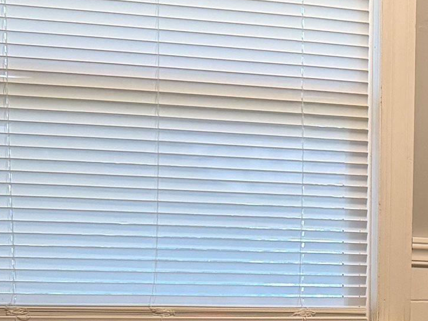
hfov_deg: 18.0
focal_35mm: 101
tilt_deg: -10.1
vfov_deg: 14.2
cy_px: 386
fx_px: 1248
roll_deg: -2.2
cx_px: 583
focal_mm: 6.76
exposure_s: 1/60
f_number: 1.78
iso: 200
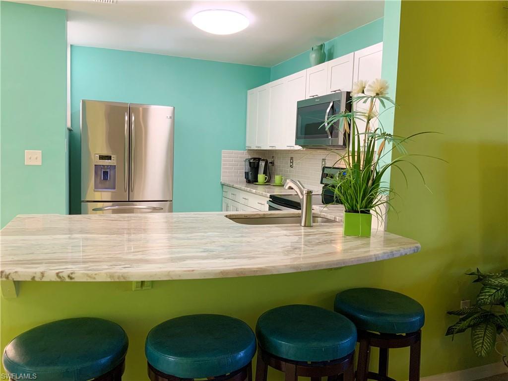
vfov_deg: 48.2
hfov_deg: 61.7
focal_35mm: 29
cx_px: 254
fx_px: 426
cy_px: 190
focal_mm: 3
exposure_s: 1/60
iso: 80
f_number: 1.8
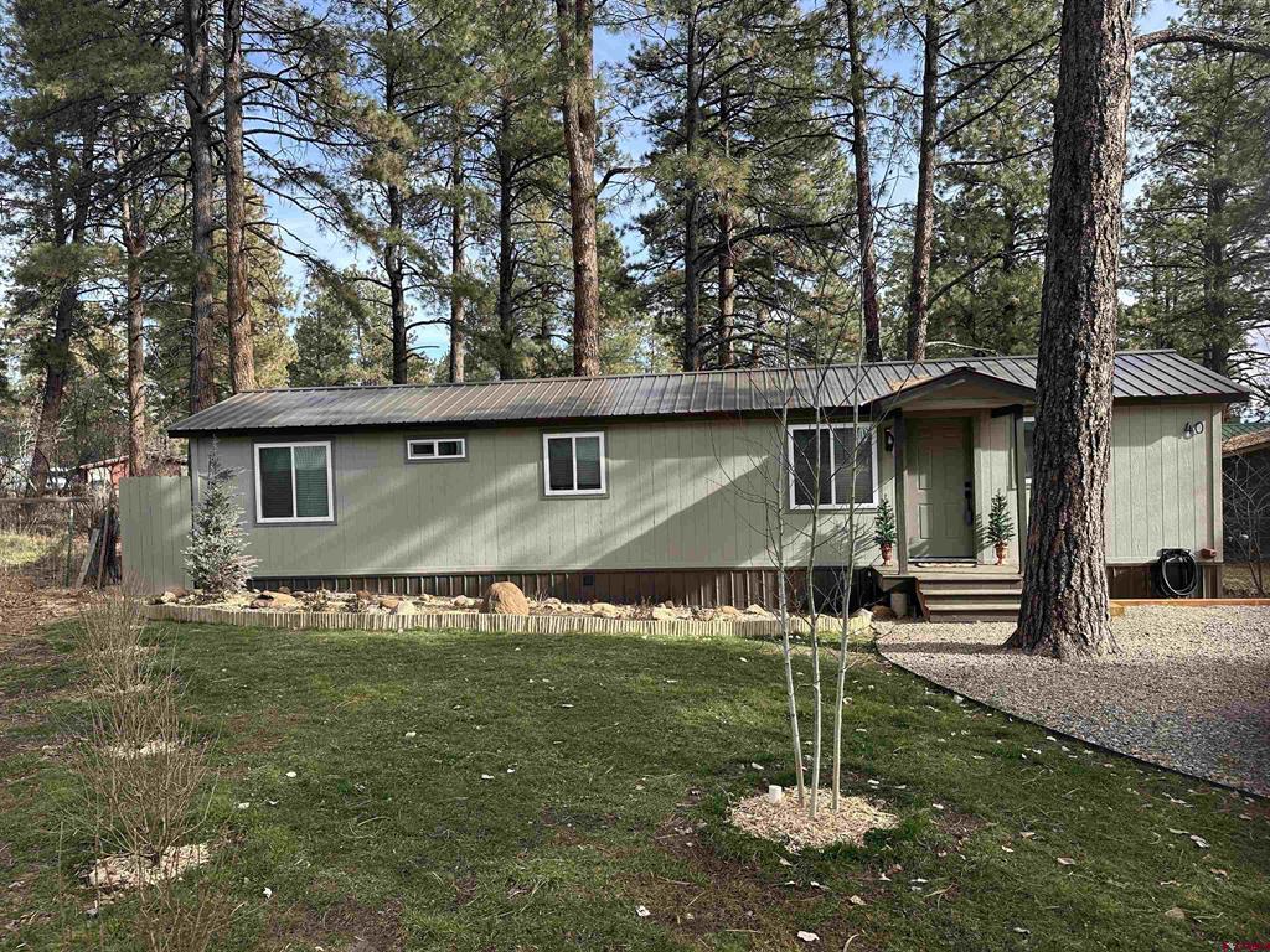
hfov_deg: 71.6
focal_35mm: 24
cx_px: 635
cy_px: 476
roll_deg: +1.4
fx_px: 881
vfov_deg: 56.8
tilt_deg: -1.5
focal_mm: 6.86
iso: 80
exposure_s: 1/943
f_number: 1.78
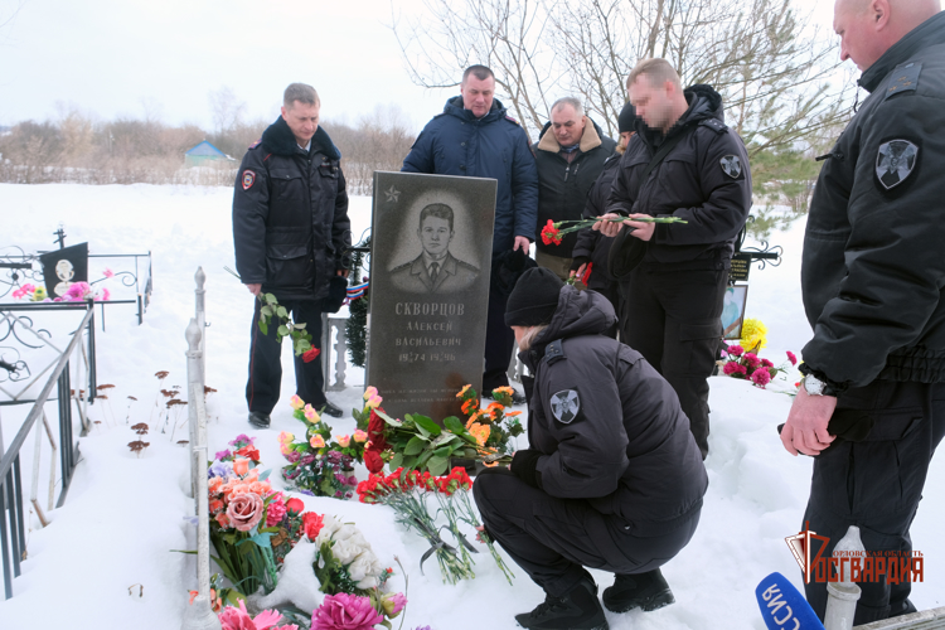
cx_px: 472
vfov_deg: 45.0
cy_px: 315
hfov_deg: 63.7
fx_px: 761
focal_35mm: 29
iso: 320
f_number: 6.4
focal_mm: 19.6
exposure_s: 1/280
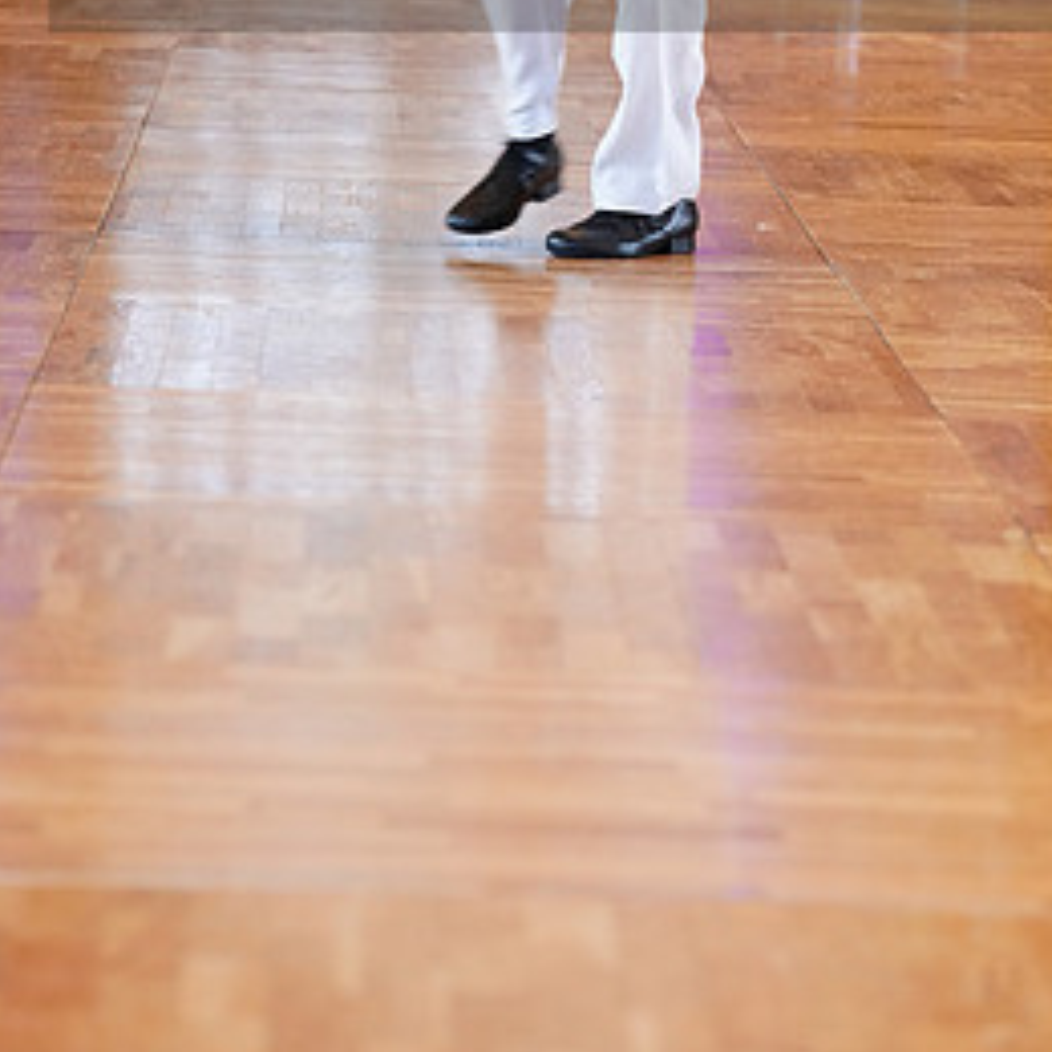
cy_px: -101
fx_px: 7049
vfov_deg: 8.5
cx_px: 609
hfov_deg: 8.5
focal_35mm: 205
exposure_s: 1/200
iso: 1250
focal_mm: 108
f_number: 3.5
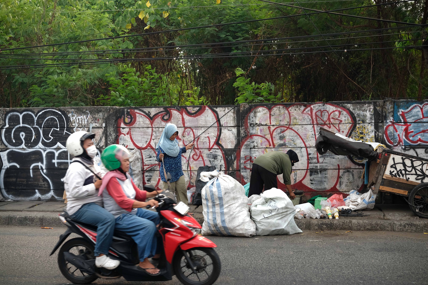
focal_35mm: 41
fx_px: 487
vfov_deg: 32.6
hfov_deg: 47.4
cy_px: 142
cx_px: 214
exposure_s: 1/400
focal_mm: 27
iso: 100
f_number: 2
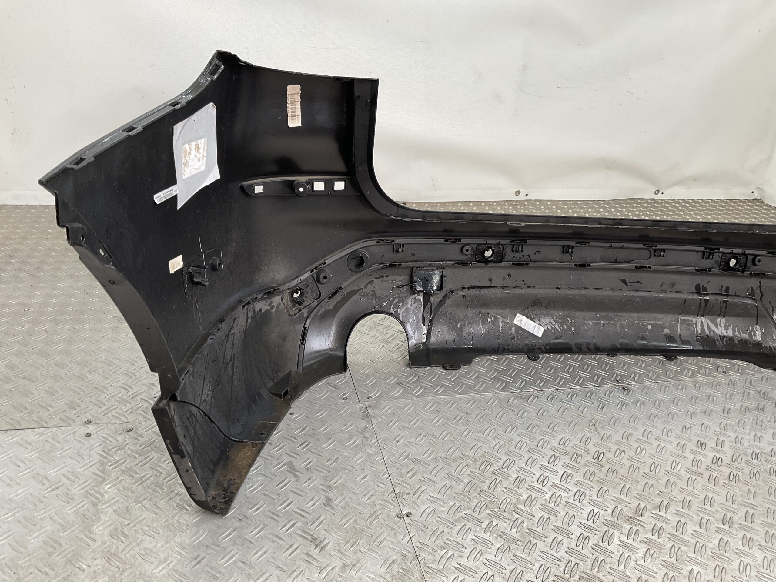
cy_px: 291
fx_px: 650
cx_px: 388
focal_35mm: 29
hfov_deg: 61.7
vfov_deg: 48.2
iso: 25
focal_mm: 3
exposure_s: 1/100
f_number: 1.8
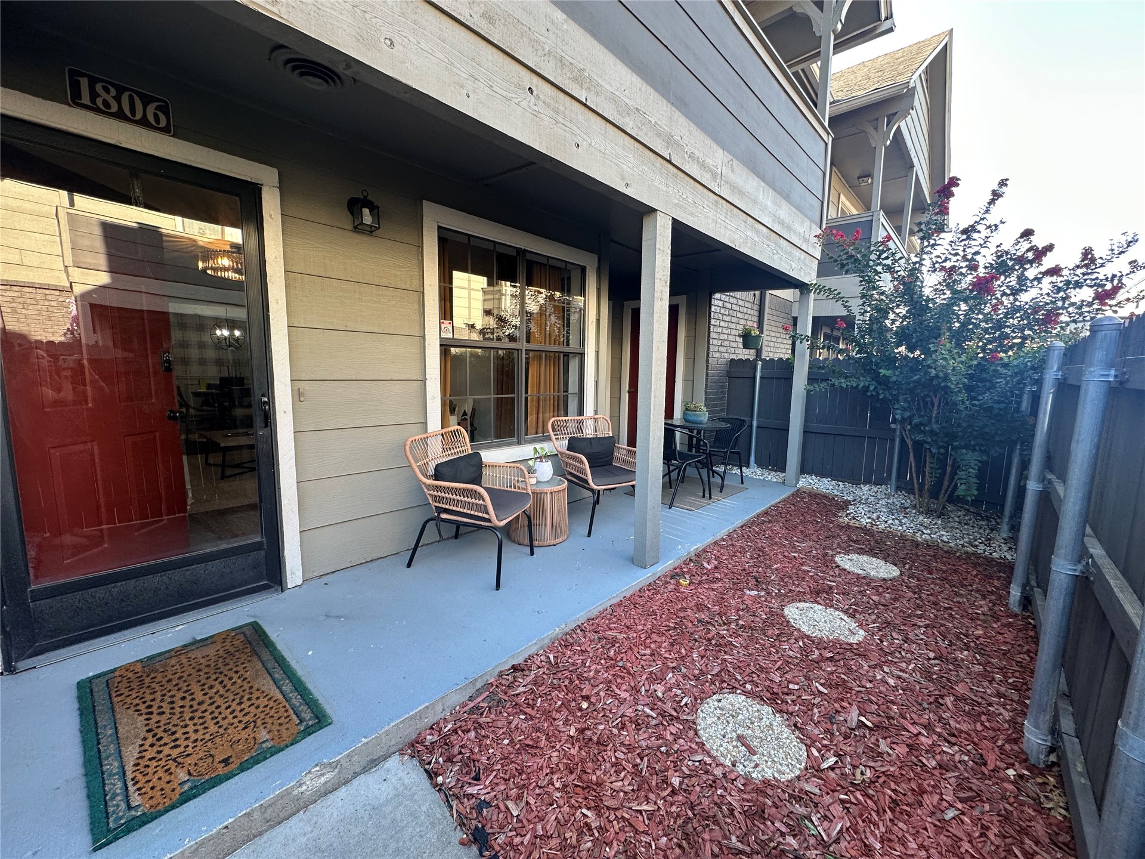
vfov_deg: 85.7
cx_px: 572
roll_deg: -0.4
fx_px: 463
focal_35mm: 14
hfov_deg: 102.1
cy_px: 430
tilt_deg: -6.8
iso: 80
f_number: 2.2
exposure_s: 1/120
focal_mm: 2.22
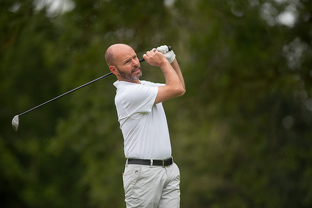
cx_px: 156
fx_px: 2600
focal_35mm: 300
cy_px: 104
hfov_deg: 6.9
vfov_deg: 4.6
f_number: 4
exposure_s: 1/3200
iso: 800
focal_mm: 300
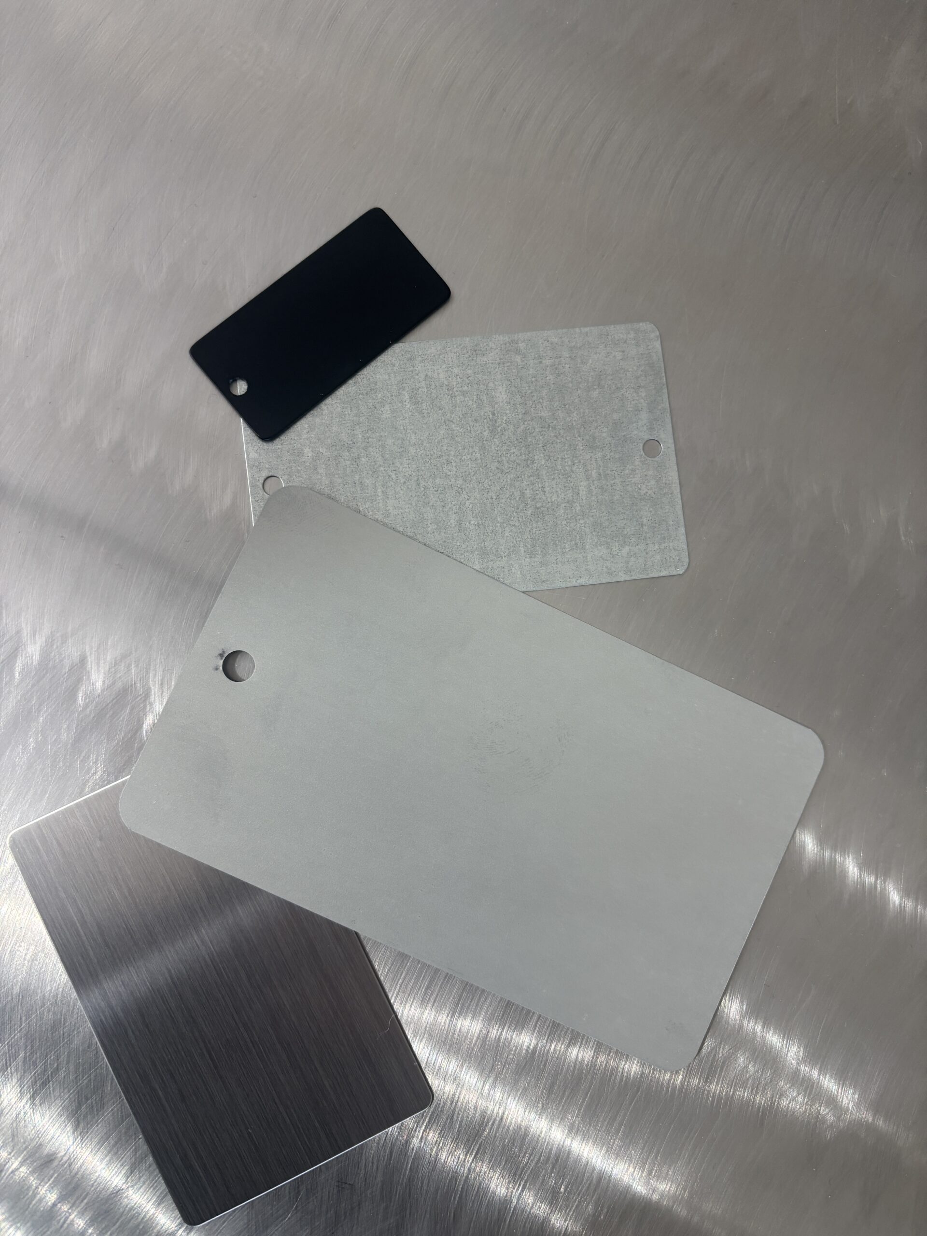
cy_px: 618
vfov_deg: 67.3
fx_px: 928
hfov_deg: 53.1
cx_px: 464
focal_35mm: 26
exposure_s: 1/121
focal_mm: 5.96
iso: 125
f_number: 1.6
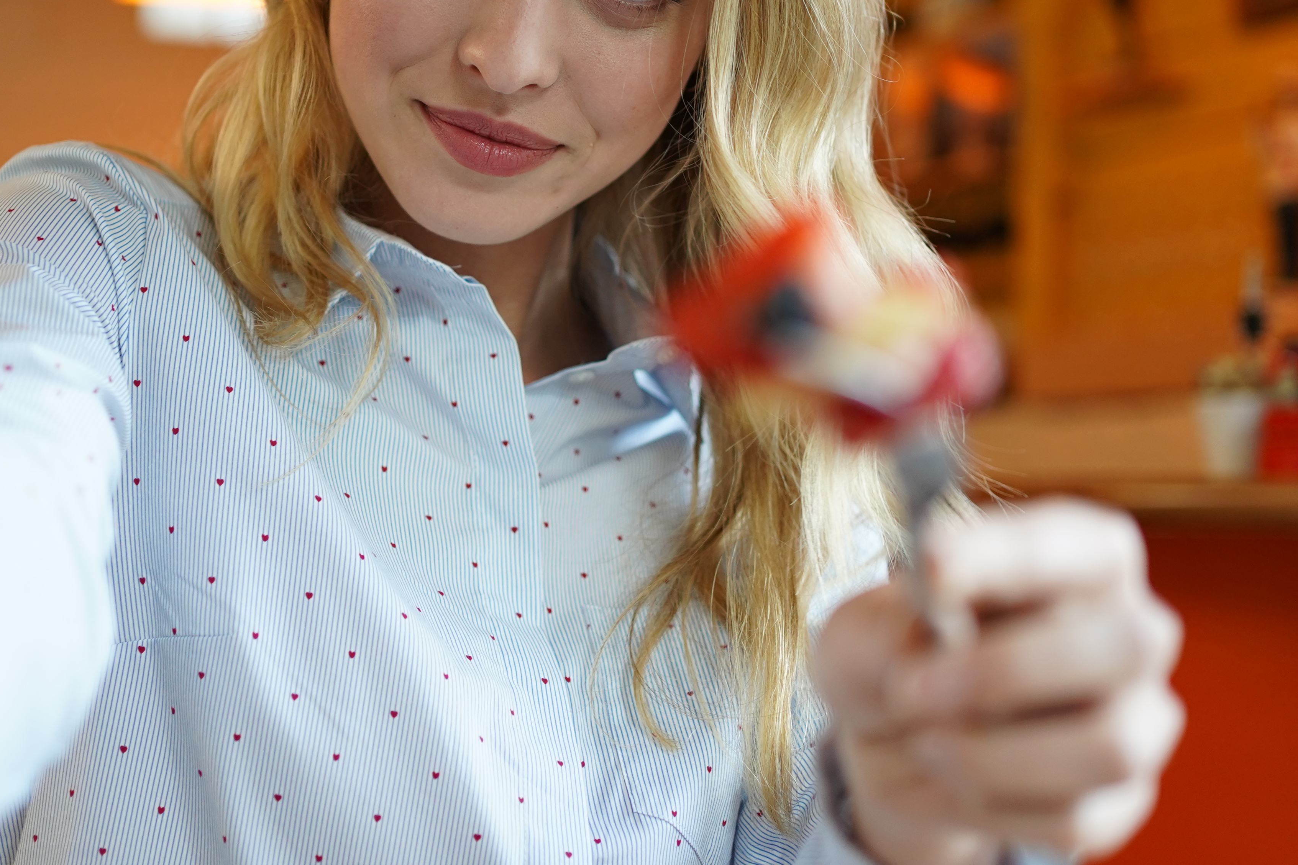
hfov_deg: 32.3
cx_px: 558
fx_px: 2235
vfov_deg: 21.8
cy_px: 265
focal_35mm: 62
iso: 800
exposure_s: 1/400
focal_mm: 35
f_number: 2
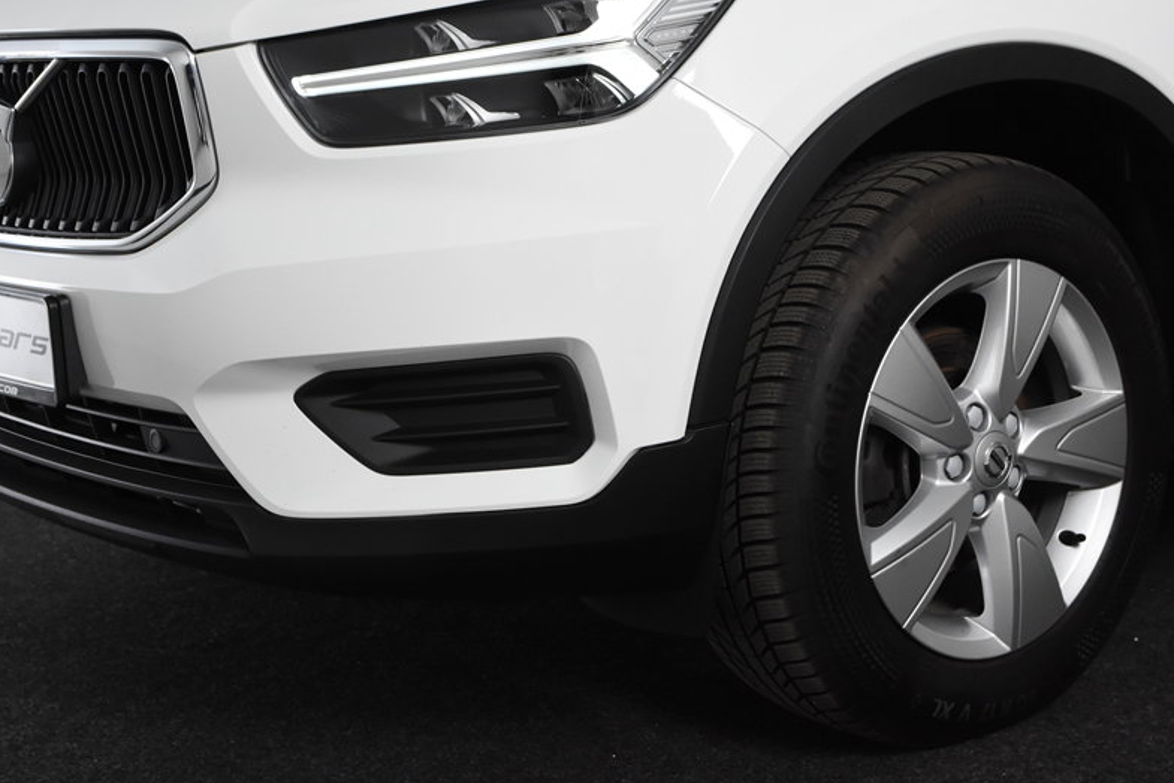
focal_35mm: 61
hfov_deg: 33.0
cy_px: 309
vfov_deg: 22.4
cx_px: 564
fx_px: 1979
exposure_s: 1/125
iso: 1600
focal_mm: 31
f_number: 5.6
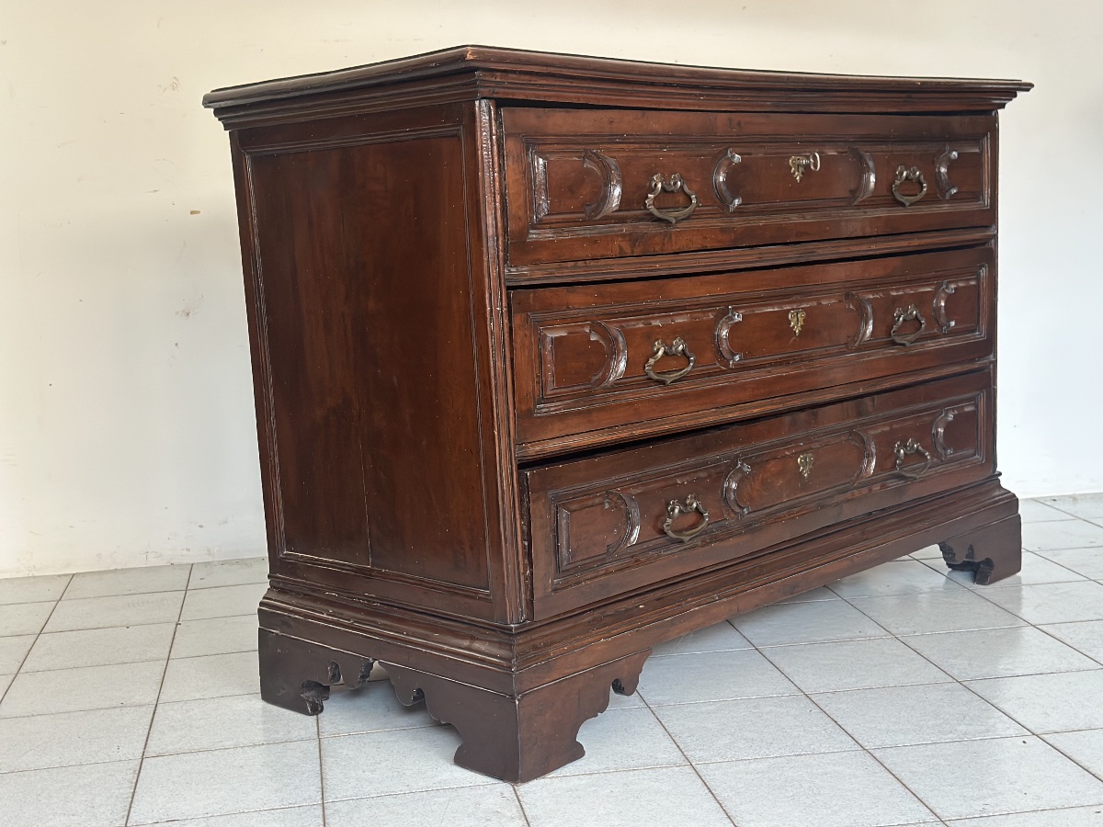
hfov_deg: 39.7
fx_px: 1529
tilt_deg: -8.0
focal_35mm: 48
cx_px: 552
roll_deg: +1.9
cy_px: 414
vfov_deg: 30.3
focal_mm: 6.86
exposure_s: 1/60
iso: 320
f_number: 1.78
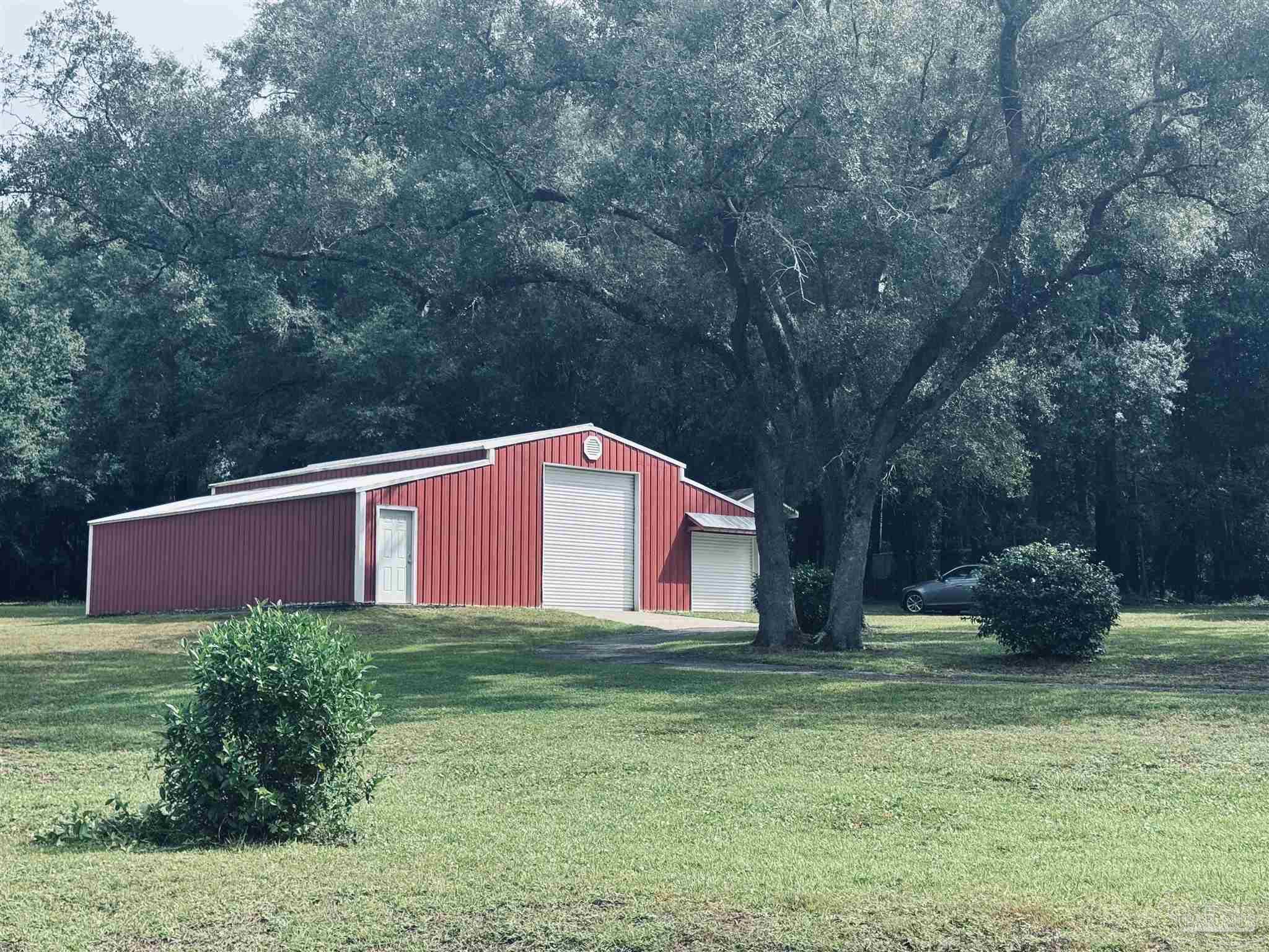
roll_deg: -0.3
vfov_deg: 30.3
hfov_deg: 39.7
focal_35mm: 48
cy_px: 476
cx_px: 634
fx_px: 1760
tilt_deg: +6.0
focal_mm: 6.76
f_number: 1.78
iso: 64
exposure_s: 1/2611
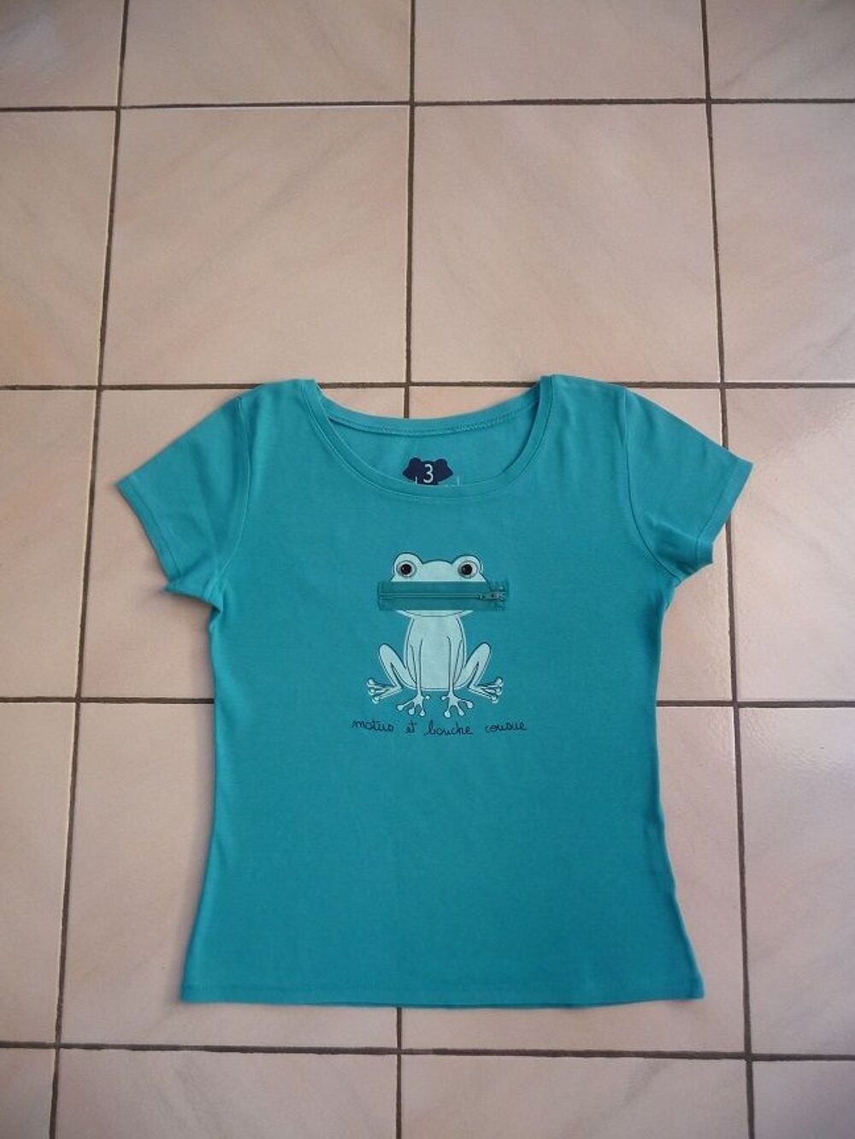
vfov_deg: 63.4
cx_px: 428
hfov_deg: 49.8
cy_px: 570
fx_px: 922
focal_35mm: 28
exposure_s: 1/30
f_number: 3.3
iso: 125
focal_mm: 4.7
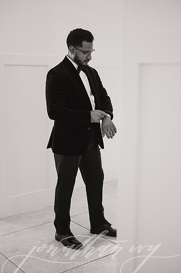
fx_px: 378
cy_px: 136
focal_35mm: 50
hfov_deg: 26.9
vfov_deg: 39.6
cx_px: 90
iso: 250
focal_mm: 50
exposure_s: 1/250
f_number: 2
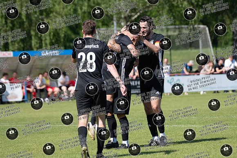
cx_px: 133
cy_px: 70
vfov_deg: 5.1
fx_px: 1769
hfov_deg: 7.7
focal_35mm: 269
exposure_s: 1/1600
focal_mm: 240
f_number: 5.6
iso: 400
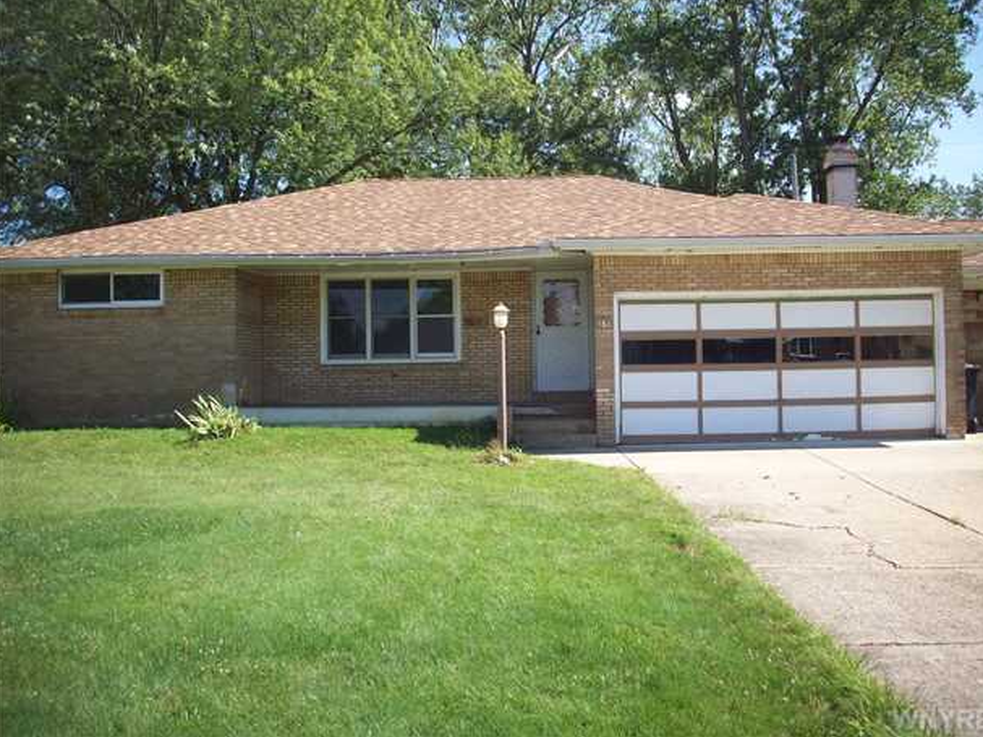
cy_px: 350
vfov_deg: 36.8
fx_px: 1107
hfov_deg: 47.9
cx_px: 510
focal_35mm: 39
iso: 80
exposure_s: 1/189
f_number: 5.6
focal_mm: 6.2
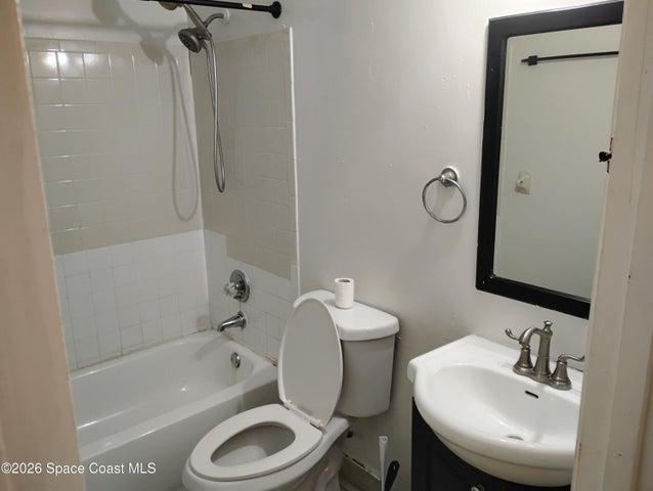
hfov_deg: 63.4
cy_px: 246
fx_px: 529
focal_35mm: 28
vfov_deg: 49.8
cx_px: 326
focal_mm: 4.26
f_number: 1.8
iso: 1231
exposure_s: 1/60
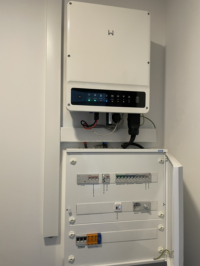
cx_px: 100
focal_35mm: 26
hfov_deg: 53.1
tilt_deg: +1.2
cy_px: 133
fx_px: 200
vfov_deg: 67.3
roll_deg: +0.0
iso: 80
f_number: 1.6
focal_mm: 4.2
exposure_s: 1/50
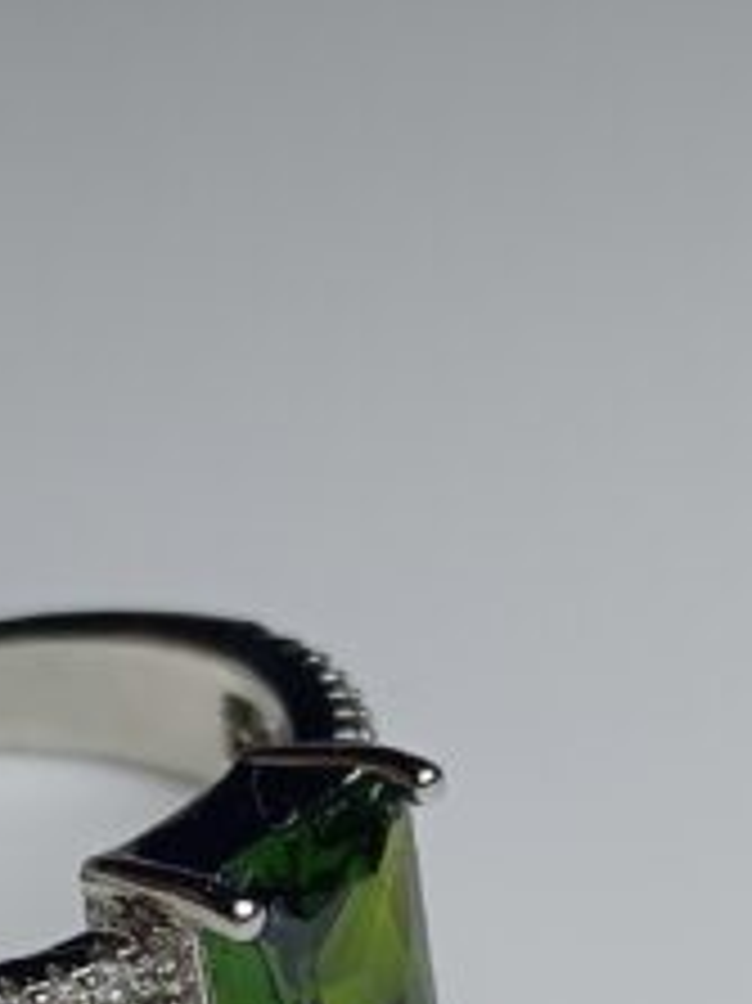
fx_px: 3131
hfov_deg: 13.6
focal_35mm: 108
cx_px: 176
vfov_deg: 17.4
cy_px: 1209
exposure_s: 1/506
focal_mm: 3.98
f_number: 1.8
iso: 50
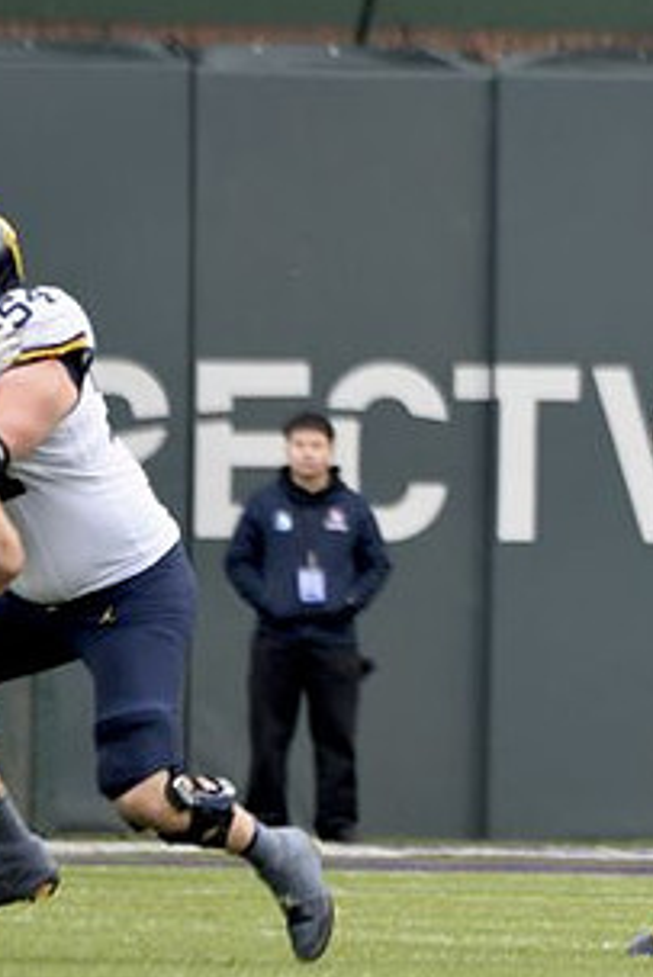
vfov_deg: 1.8
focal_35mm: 1143
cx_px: 756
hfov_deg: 1.2
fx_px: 31061
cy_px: 447
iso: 1250
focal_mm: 400
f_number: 5.6
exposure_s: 1/1000
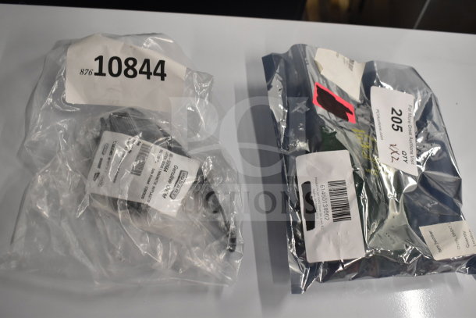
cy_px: 159
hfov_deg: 49.5
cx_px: 238
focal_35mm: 39
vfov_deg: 34.2
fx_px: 516
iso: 900
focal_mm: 26
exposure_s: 1/40
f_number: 4
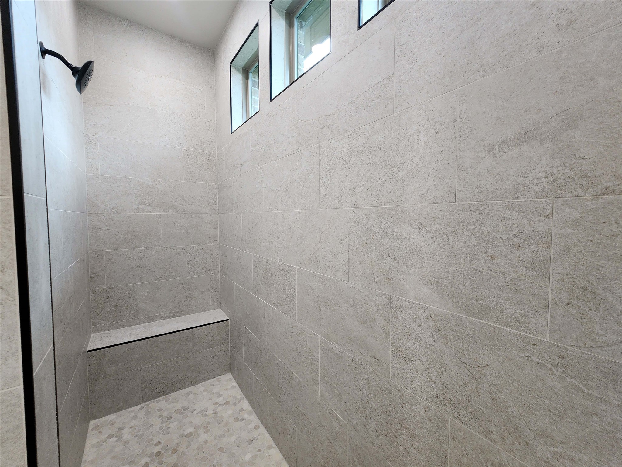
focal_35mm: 13
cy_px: 234
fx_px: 234
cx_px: 311
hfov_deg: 106.2
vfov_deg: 89.9
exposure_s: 1/60
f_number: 2.2
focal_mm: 2.2
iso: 125
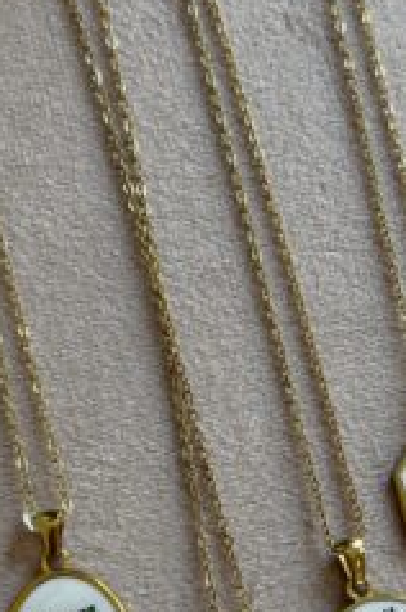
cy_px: 440
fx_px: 1425
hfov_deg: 16.1
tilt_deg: -73.8
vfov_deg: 24.0
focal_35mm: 84
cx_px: 298
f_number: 1.78
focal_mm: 6.76
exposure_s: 1/294
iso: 64
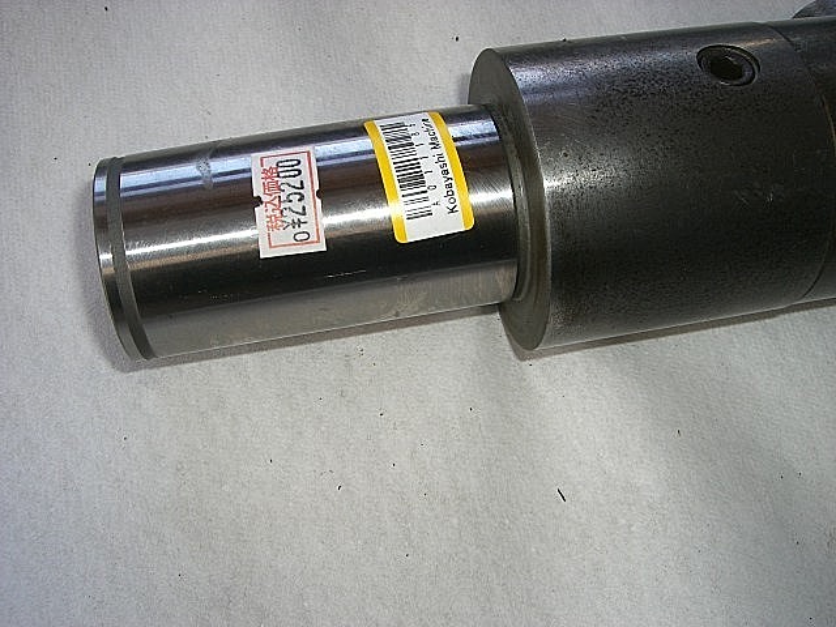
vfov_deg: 37.7
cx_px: 418
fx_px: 918
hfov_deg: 49.0
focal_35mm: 38
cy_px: 314
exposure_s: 1/60
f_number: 4.3
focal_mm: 6.2
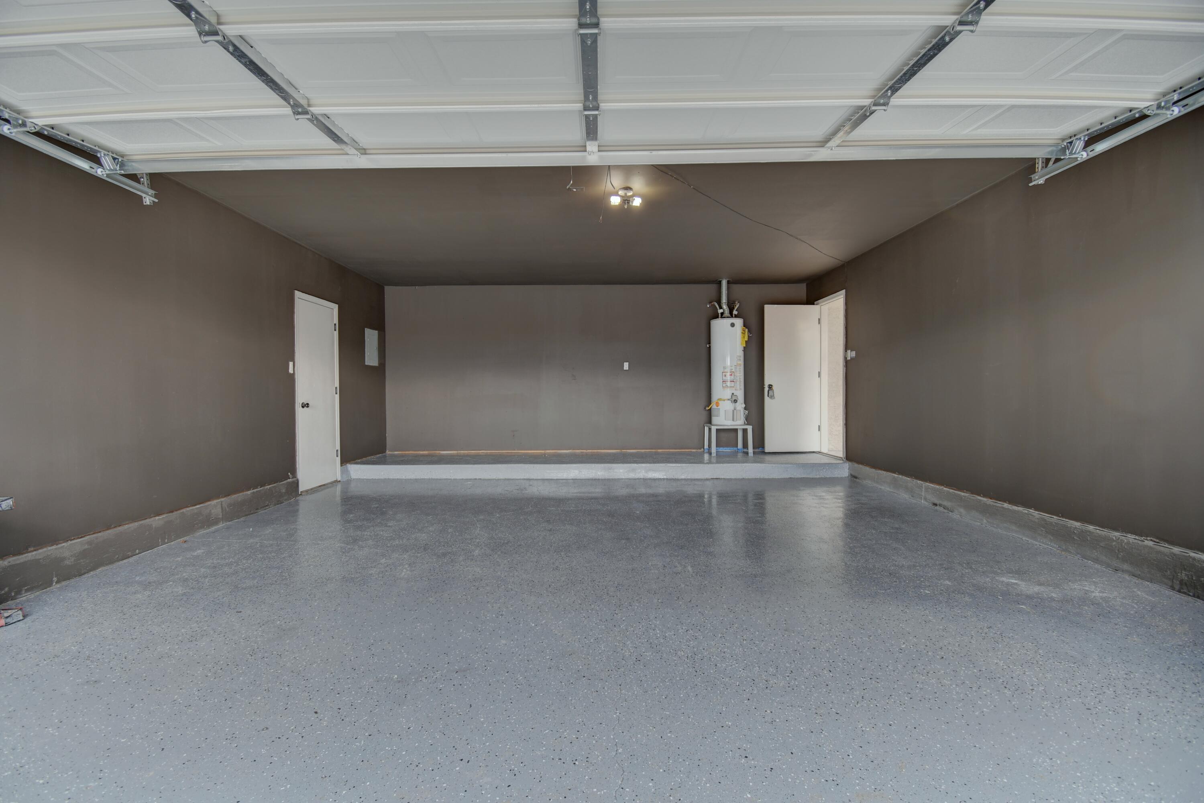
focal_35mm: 15
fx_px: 502
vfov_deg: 77.3
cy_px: 402
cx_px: 602
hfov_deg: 100.4
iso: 100
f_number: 4.5
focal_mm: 10
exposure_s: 1/25
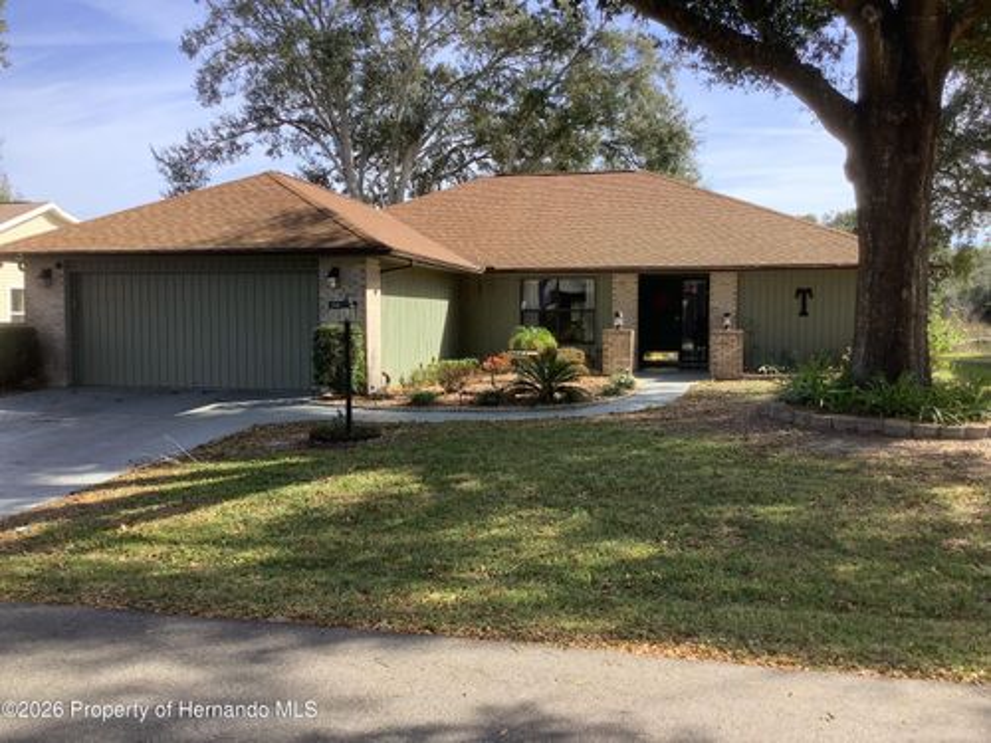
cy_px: 372
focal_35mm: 31
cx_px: 496
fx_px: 887
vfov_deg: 45.4
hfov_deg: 58.4
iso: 25
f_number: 2.4
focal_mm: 3.3
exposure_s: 1/296
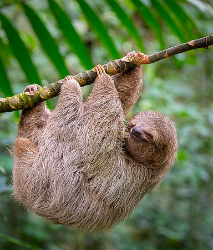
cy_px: 144
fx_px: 1178
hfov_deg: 10.3
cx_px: 119
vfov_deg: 12.1
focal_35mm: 155
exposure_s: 1/40
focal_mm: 95
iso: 1600
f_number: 5.6
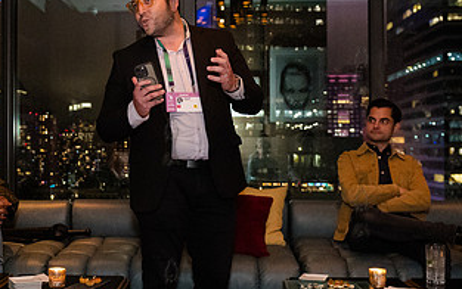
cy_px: 140
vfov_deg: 25.4
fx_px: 642
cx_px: 170
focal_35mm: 51
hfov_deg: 39.3
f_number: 3.5
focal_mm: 27
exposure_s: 1/320
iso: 12800
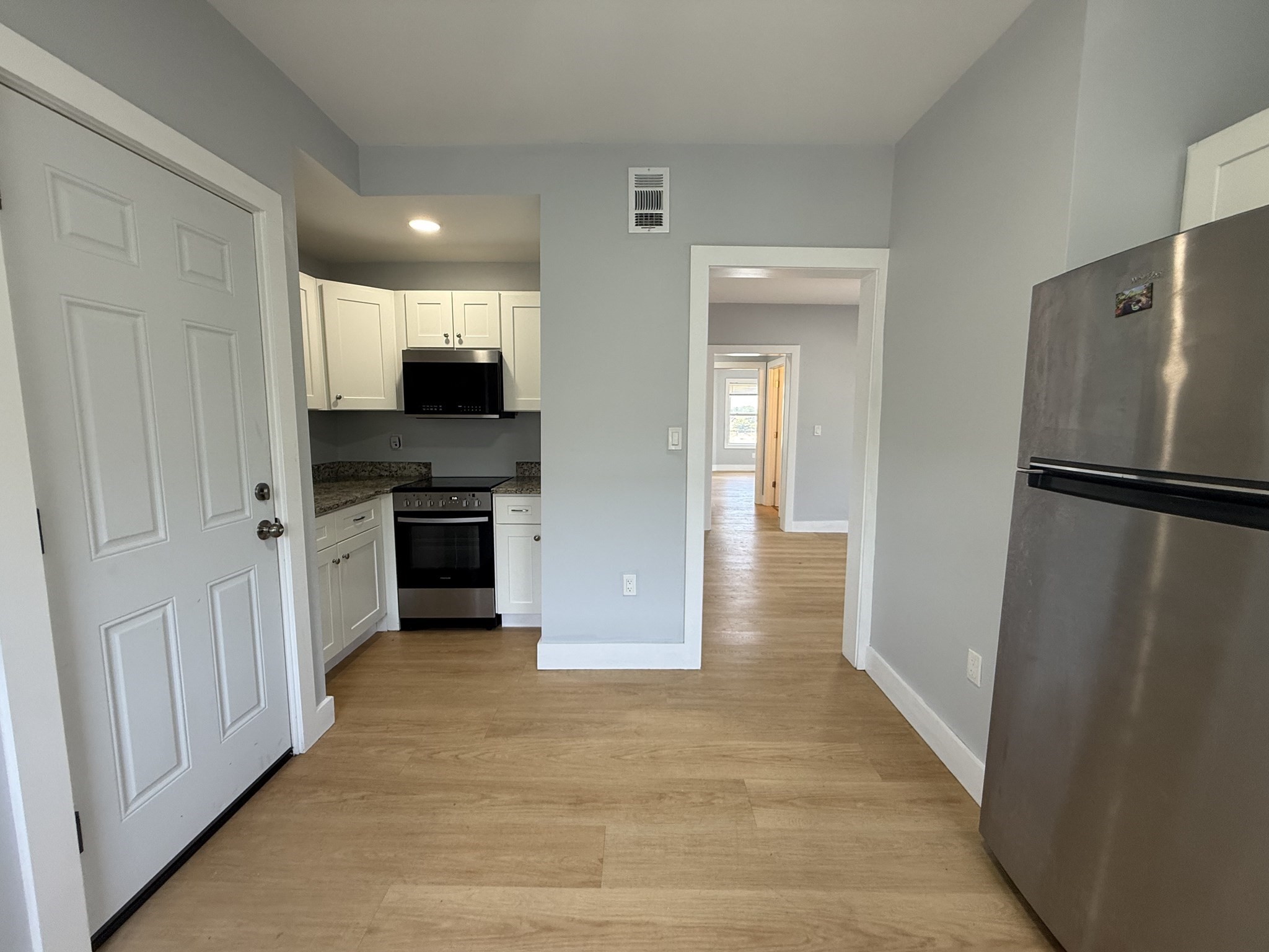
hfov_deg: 102.1
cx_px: 634
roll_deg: -0.6
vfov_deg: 85.7
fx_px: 513
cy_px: 476
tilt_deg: -4.9
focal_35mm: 14
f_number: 2.2
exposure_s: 1/120
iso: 125
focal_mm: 2.22
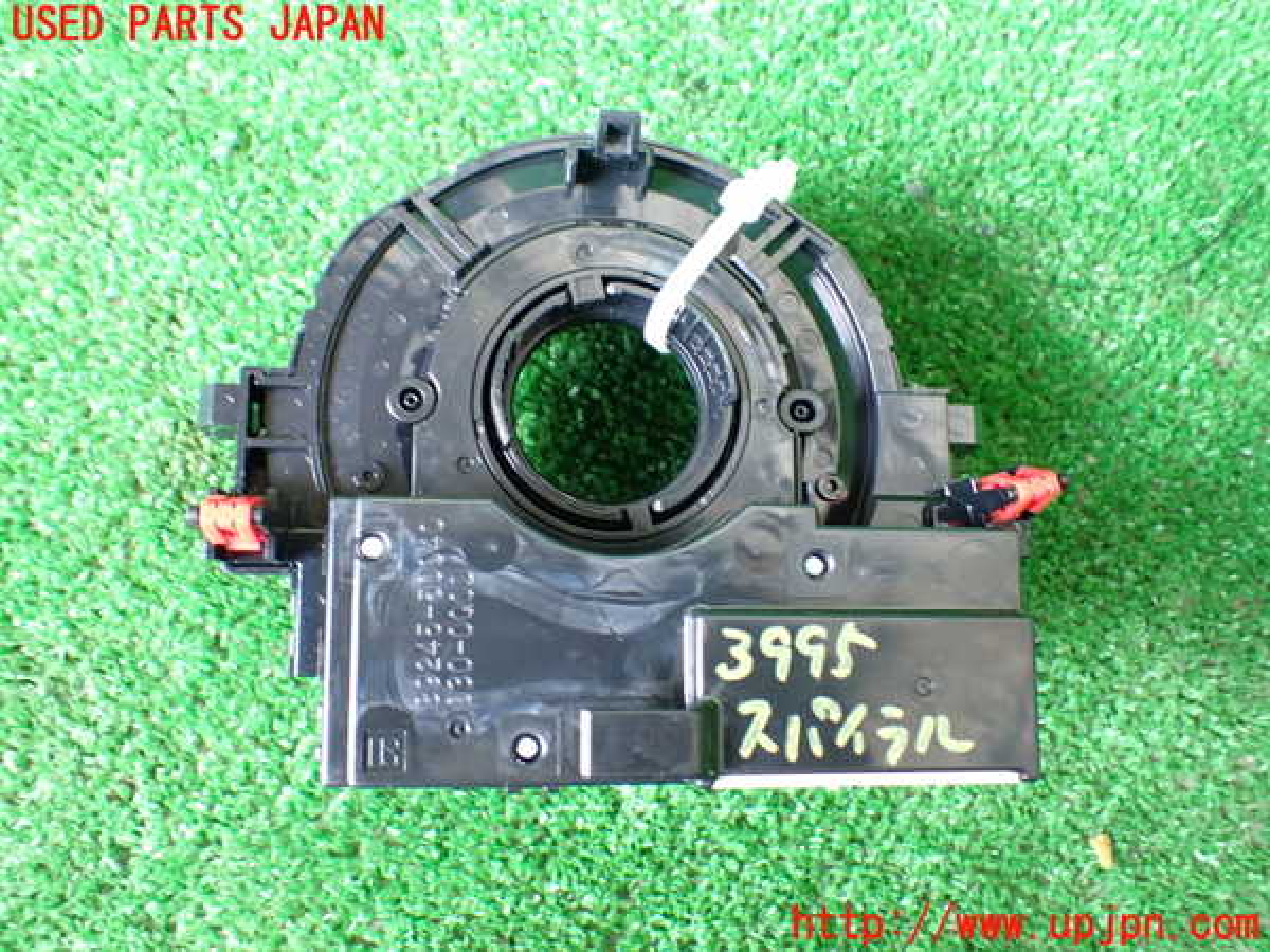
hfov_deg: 60.0
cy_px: 476
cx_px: 635
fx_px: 1101
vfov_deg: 46.8
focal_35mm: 30
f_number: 2.3
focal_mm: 5.4
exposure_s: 1/30
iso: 800
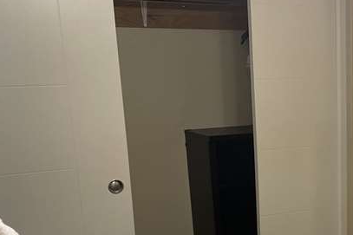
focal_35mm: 68
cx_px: 386
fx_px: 666
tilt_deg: -14.3
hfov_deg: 27.2
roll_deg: -0.1
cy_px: 228
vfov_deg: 19.5
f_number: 1.6
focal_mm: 4.2
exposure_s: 1/120
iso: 125
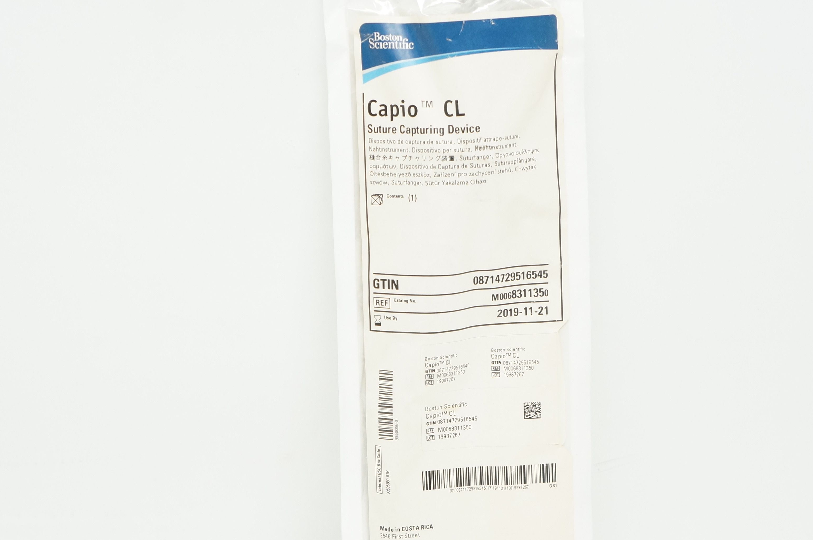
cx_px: 399
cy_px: 367
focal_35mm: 74
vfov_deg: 18.4
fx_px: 1665
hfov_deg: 27.4
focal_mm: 31
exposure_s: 1/125
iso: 800
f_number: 5.6
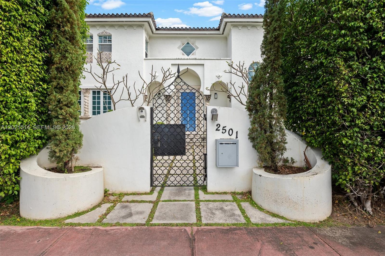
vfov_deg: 73.6
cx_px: 192
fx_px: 171
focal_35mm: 16
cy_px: 128
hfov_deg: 96.8
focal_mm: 16
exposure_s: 1/125
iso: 200
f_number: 8
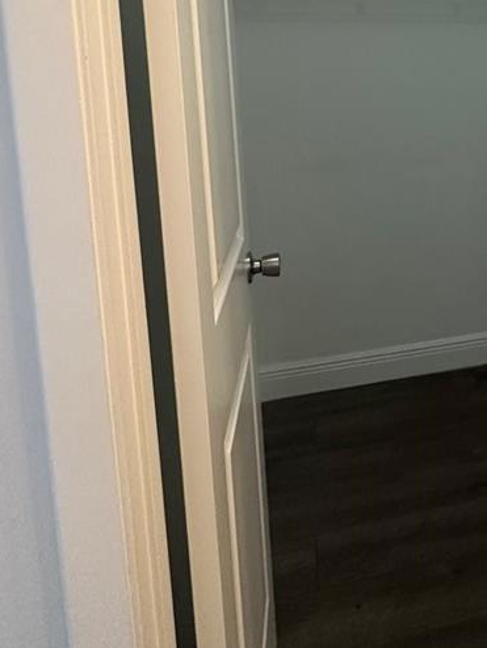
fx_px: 637
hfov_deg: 37.6
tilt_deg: -8.3
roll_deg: +0.7
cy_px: 109
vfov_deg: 50.0
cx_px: 480
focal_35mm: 34
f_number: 2.2
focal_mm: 2.22
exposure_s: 1/120
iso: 250
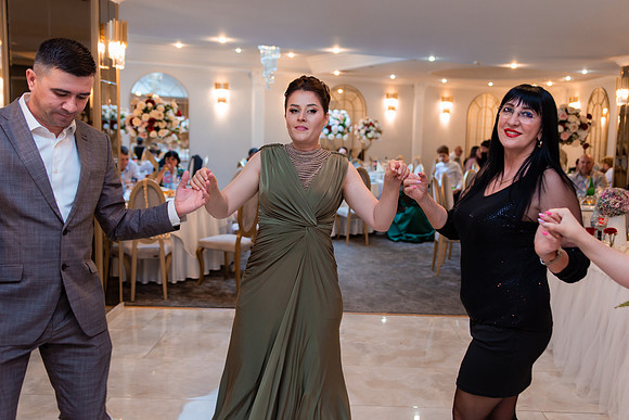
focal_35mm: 35
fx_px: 612
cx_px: 314
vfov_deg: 37.9
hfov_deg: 54.4
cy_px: 210
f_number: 2.8
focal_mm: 35
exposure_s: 1/200
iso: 1250
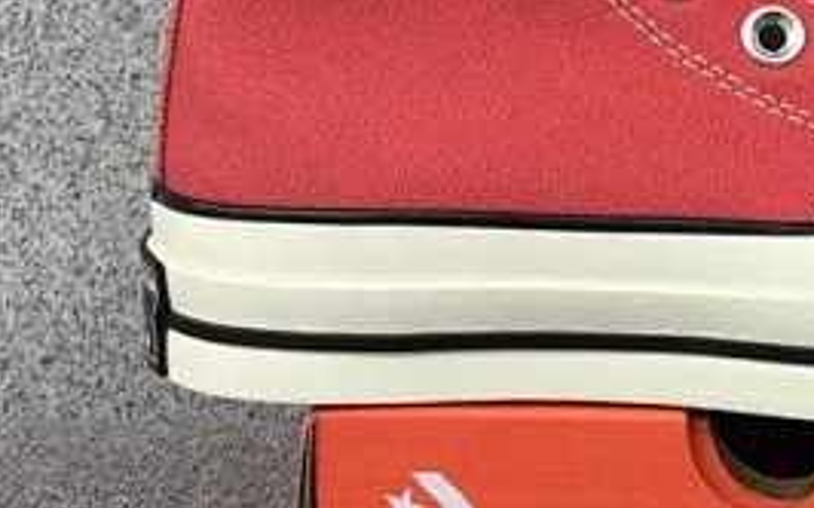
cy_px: 242
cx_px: 780
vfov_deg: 16.5
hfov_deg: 25.1
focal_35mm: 79
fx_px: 1752
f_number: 2.4
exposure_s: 1/100
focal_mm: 3.3
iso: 32
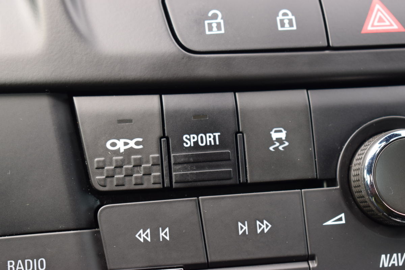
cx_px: 202
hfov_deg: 27.0
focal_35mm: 75
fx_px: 844
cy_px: 135
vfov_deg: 18.2
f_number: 5.6
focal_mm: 50
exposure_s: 1/60
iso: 400
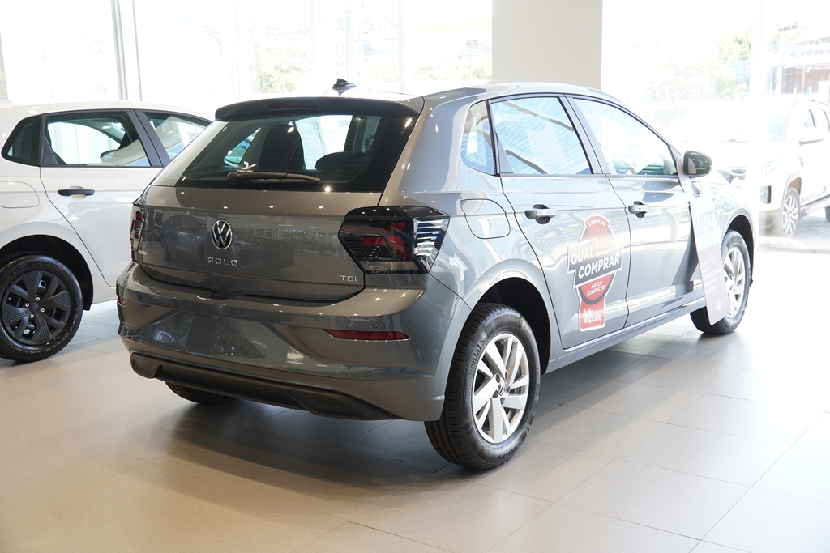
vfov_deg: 33.0
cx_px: 415
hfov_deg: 47.9
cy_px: 276
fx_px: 934
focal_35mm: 40
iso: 160
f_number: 3.2
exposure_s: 1/60
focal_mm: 27
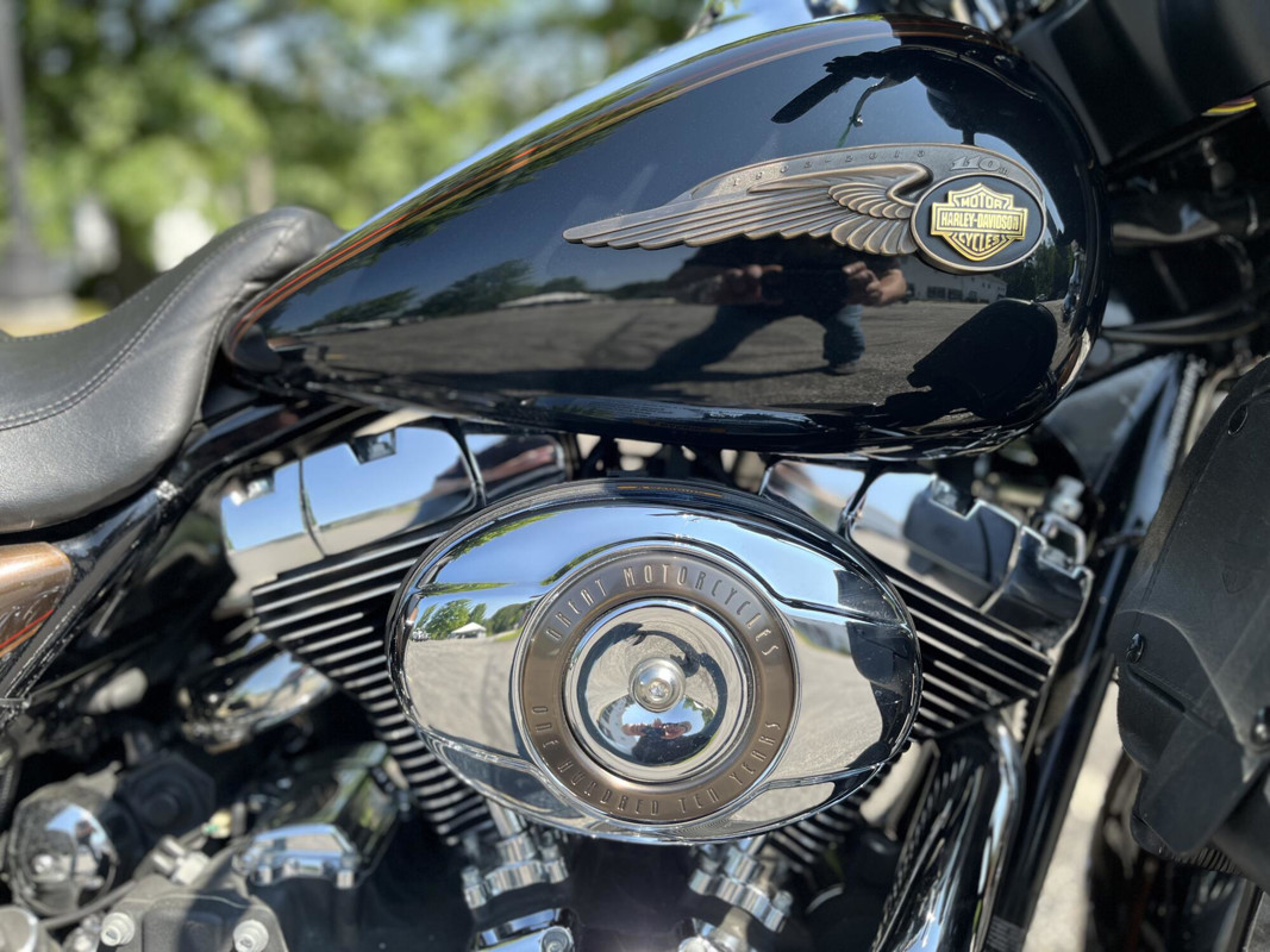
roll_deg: -2.6
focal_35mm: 26
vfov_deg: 53.1
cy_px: 476
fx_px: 954
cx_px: 635
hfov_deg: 67.3
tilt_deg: -17.5
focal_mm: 5.1
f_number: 1.6
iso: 50
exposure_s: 1/710
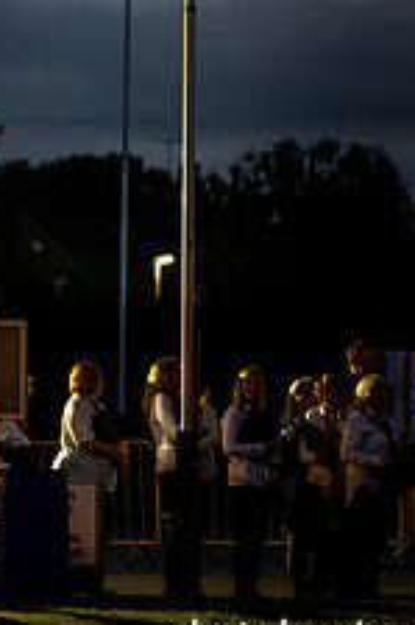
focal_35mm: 241
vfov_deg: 8.5
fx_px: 4173
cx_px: 134
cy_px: 42
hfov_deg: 5.7
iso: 4000
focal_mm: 120
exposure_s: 1/100
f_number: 2.8
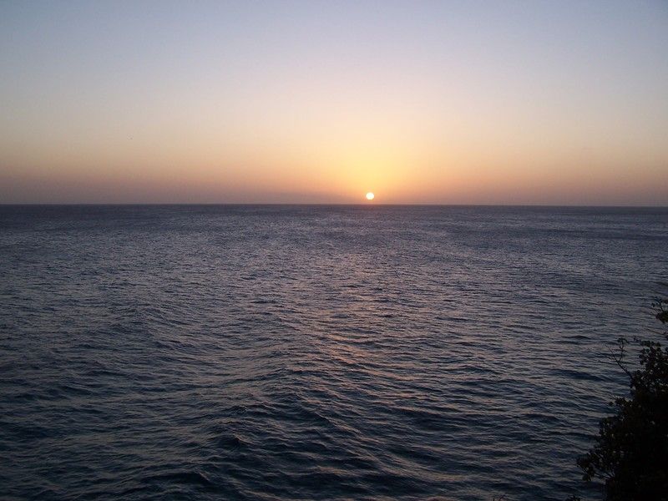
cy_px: 250
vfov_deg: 37.7
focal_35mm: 38
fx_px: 733
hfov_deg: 49.0
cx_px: 334
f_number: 2.8
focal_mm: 6.3
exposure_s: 1/350
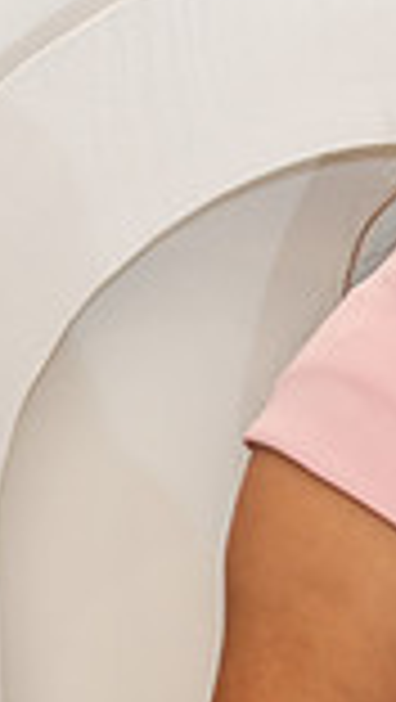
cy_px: 583
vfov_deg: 9.8
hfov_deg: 5.4
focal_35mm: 218
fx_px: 4061
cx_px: 850
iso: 640
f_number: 3.5
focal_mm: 56
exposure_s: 1/160
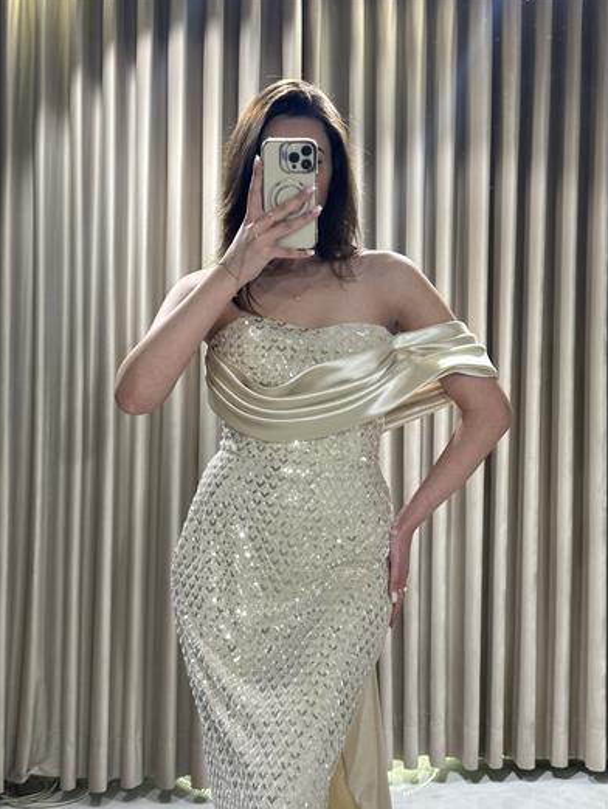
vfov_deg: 38.9
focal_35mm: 49
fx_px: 1147
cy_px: 407
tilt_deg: -23.8
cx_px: 301
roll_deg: -1.1
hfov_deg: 29.7
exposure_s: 1/171
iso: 64
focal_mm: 6.86
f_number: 1.78
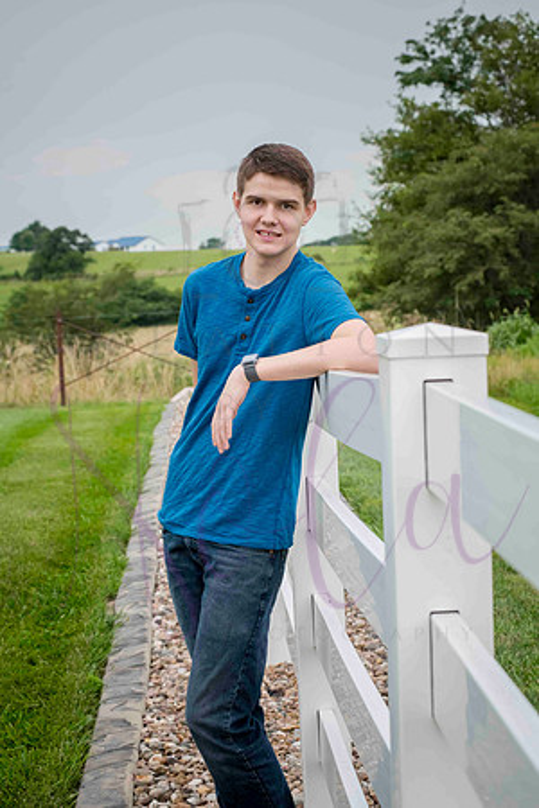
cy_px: 404
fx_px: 1797
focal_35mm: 80
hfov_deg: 17.1
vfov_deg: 25.4
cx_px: 270
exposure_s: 1/320
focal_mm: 80
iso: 640
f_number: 9
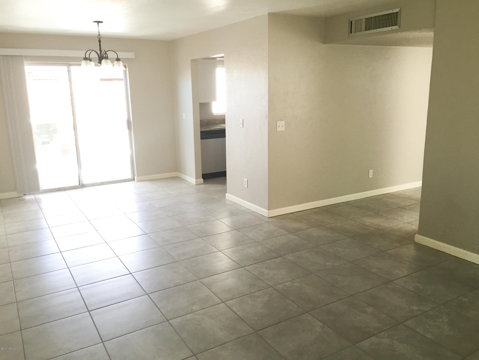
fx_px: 401
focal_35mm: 29
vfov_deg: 48.2
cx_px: 240
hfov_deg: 61.7
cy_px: 180
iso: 50
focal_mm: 4.15
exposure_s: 1/30
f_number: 2.2
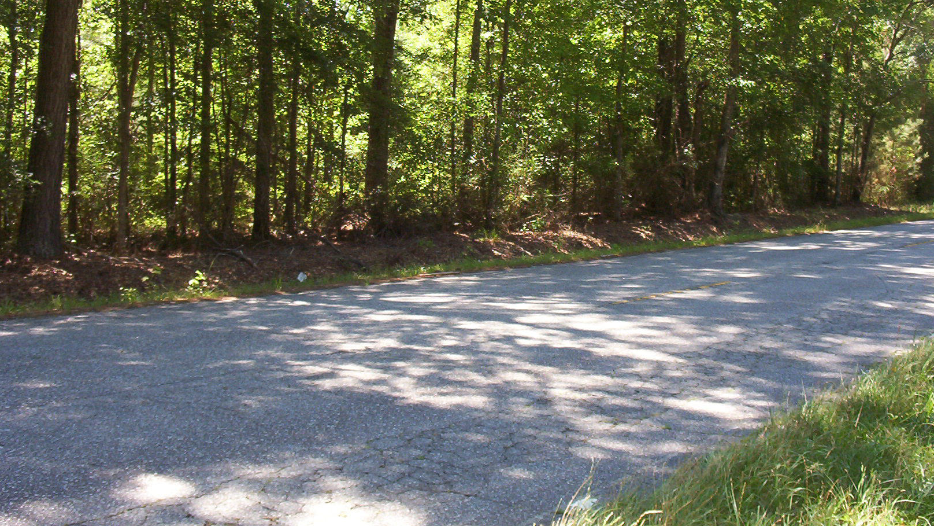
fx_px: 1065
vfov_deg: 27.6
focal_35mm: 43
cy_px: 184
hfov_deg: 47.4
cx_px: 471
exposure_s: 1/85.5
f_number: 4.5
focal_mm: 6
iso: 100
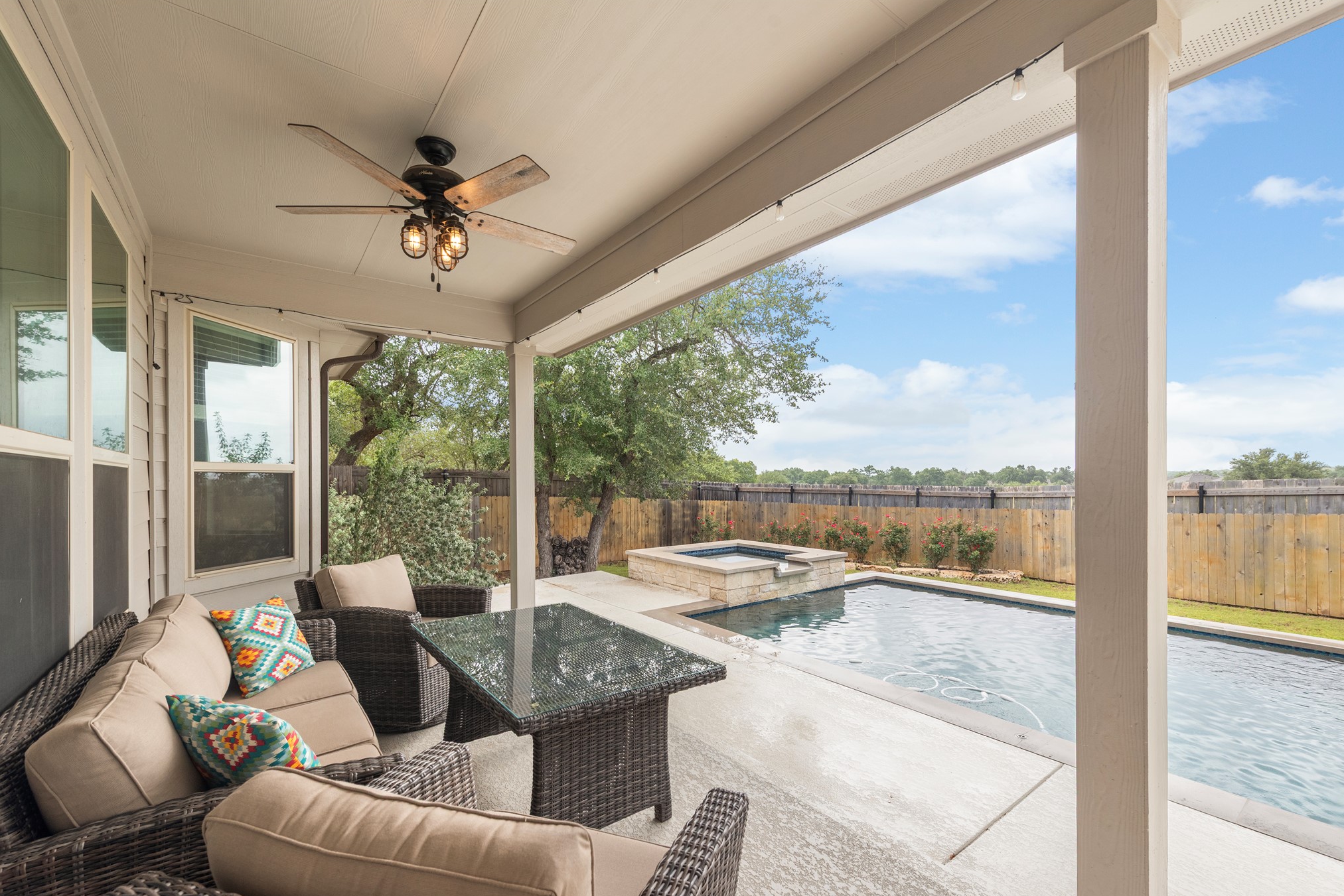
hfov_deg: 100.4
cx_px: 688
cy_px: 478
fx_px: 560
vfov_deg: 77.3
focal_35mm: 15
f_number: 8
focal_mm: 14
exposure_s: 1/125
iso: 400
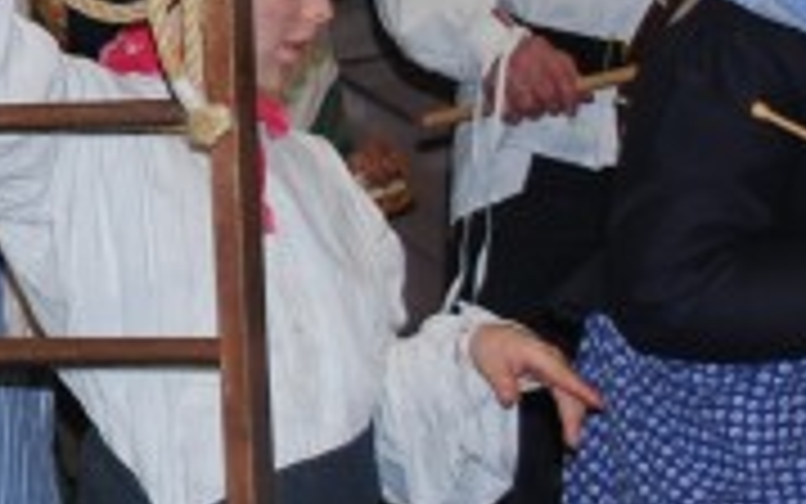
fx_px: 3604
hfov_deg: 12.1
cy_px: -223
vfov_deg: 7.9
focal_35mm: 164
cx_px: -455
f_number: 4.2
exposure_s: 1/60
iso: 200
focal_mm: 24
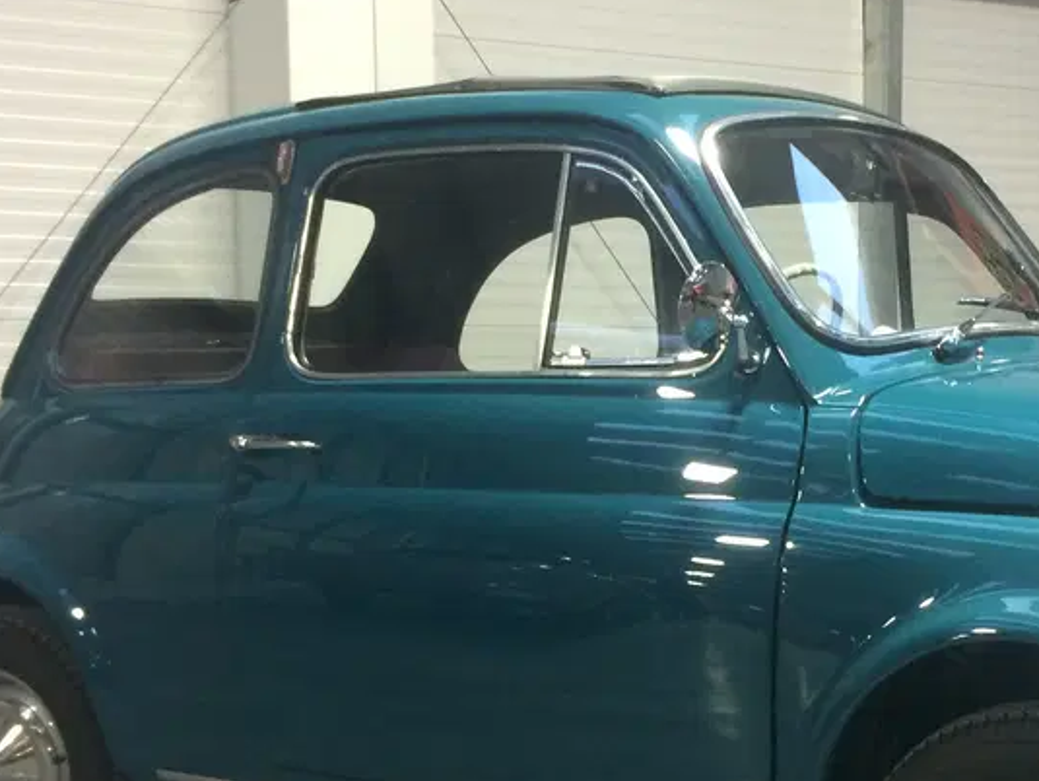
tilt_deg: -8.5
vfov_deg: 22.4
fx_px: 1952
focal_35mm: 65
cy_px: 585
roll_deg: +0.1
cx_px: 726
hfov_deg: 29.5
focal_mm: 4.15
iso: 125
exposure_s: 1/30
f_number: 2.2
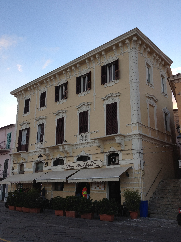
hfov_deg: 40.7
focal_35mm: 35
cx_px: 90
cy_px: 121
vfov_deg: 52.6
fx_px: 244
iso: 64
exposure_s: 1/198
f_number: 2.4
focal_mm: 4.28
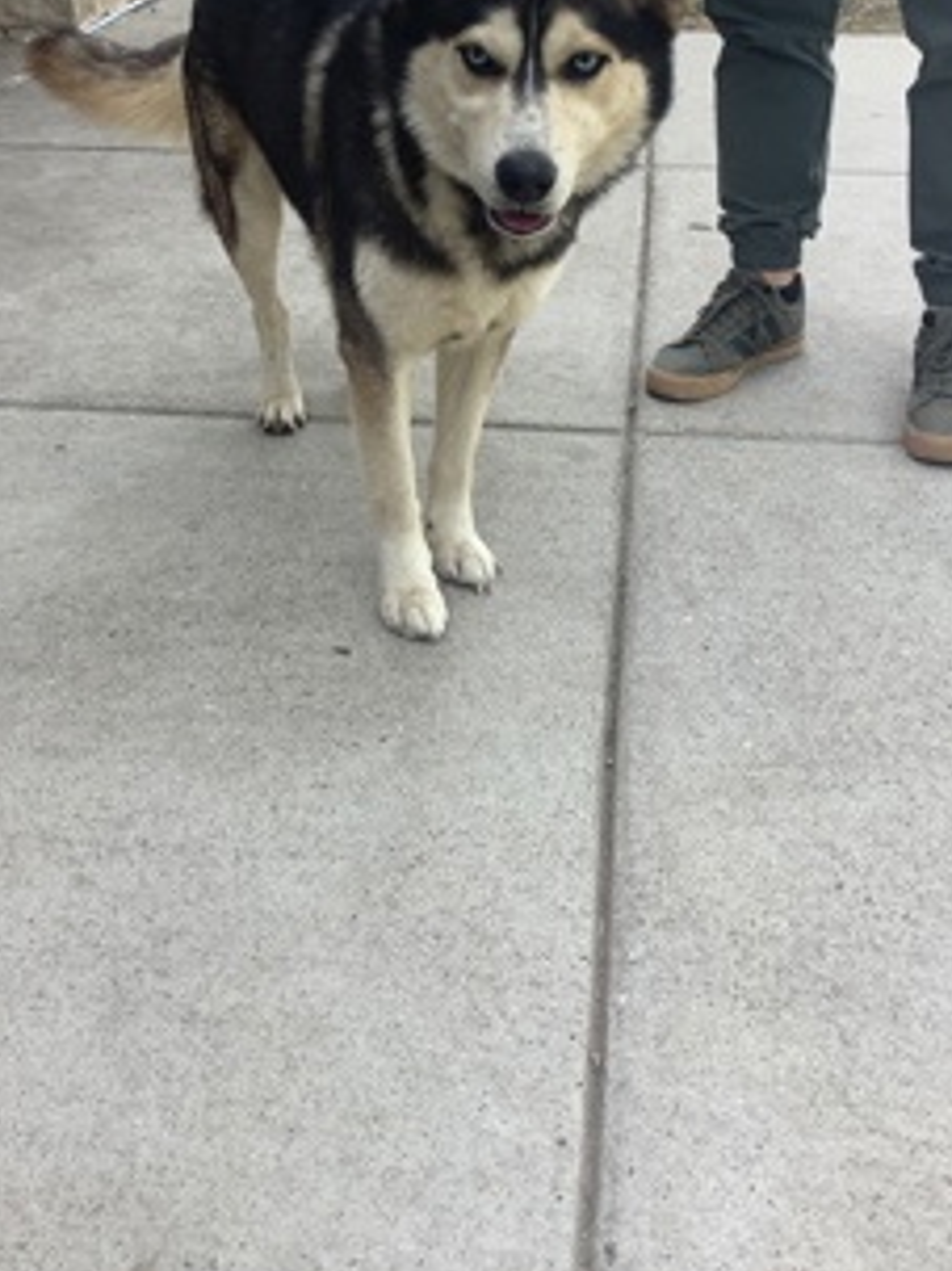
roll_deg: +1.5
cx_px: 417
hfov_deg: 33.5
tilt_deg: -22.9
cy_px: 403
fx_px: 1578
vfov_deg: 43.1
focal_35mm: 43
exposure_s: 1/242
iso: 25
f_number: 2.4
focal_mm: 3.3
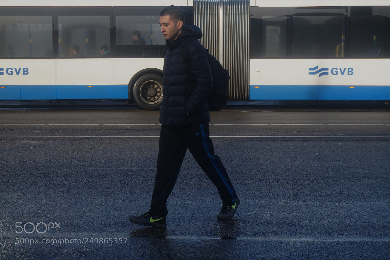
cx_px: 195
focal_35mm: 75
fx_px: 812
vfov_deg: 18.2
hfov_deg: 27.0
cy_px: 130
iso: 200
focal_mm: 50
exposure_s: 1/250
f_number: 8
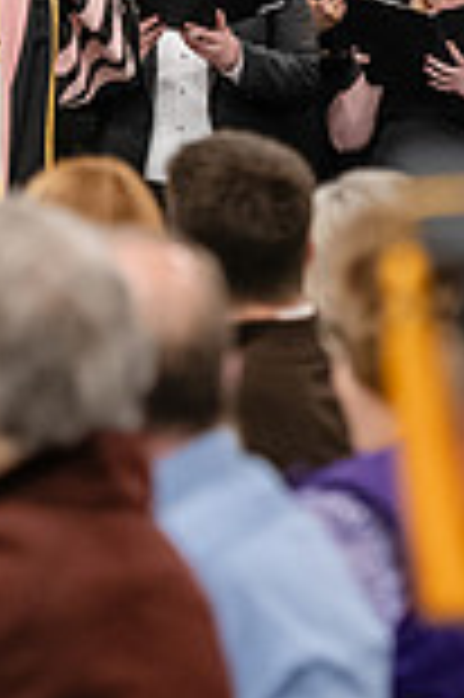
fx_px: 7246
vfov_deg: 5.5
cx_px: -54
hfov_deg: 3.7
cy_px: -2
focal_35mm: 374
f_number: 3.2
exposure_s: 1/200
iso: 3200
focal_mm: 100
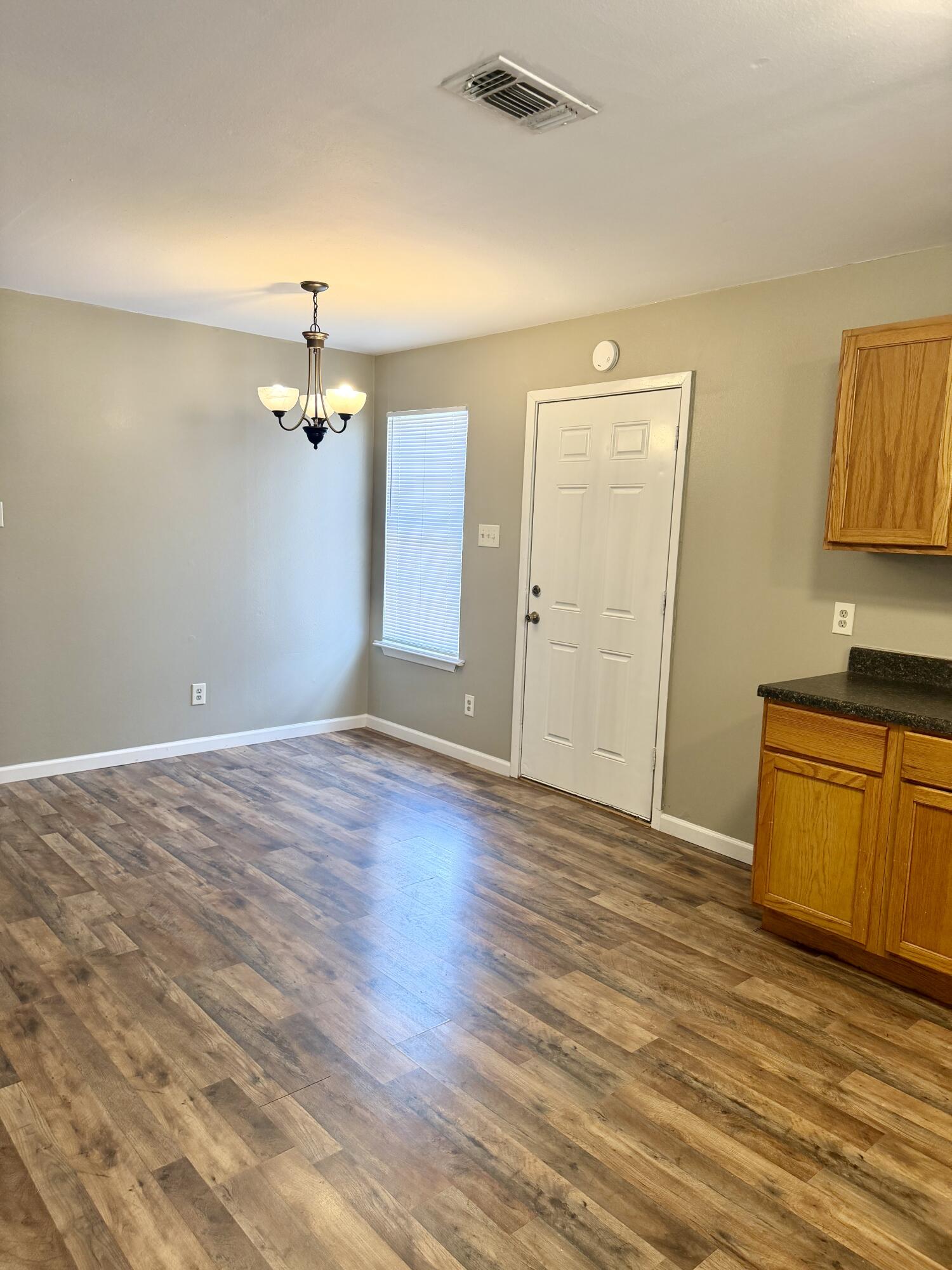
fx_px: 880
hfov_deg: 56.8
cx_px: 476
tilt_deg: -7.6
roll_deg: -2.0
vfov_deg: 71.6
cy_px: 635
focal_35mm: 24
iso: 160
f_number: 1.78
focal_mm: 6.76
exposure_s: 1/124
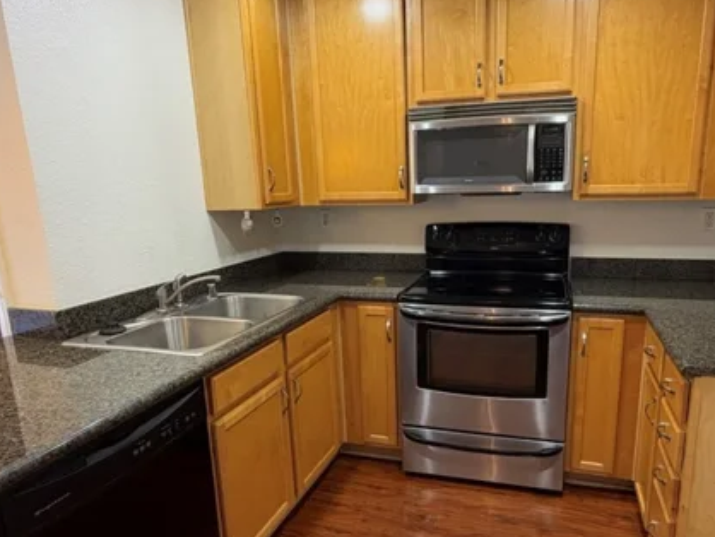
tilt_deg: -11.8
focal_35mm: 25
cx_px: 408
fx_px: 517
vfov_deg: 54.8
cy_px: 296
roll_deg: +1.4
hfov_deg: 69.0
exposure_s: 1/60
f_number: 2.2
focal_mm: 2.22
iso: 250
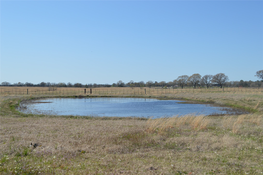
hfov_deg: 49.6
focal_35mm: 39
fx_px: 285
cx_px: 132
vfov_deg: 34.1
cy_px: 88
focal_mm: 26
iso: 100
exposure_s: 1/250
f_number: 8
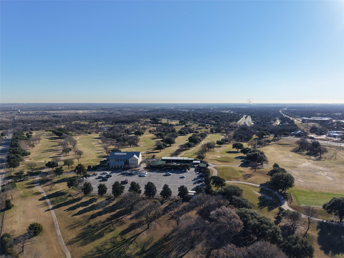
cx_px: 172
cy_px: 129
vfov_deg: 56.8
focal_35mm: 24
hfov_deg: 71.6
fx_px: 239
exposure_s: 1/5000
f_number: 1.8
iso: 240
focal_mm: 8.67
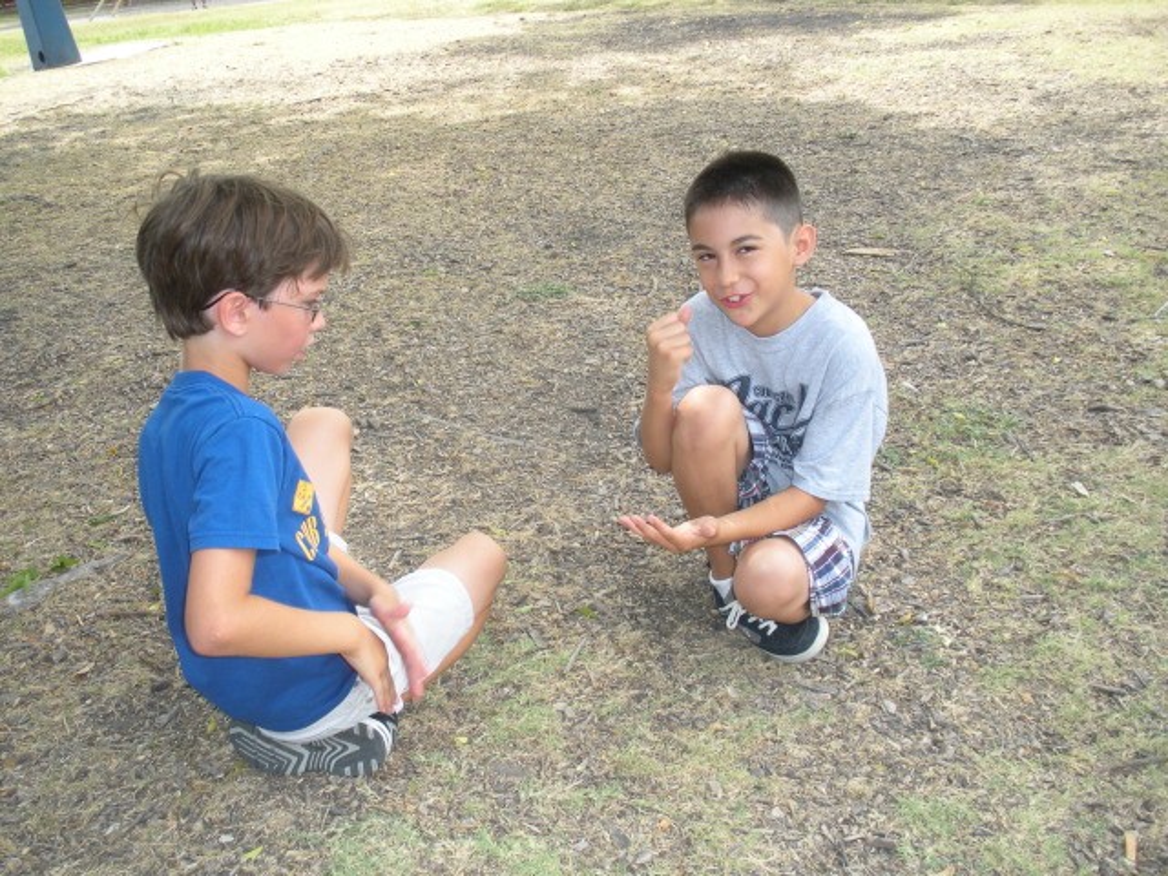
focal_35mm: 36
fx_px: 1215
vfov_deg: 39.7
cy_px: 438
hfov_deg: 51.4
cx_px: 584
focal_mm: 6.3
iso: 88
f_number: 3.5
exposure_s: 1/150
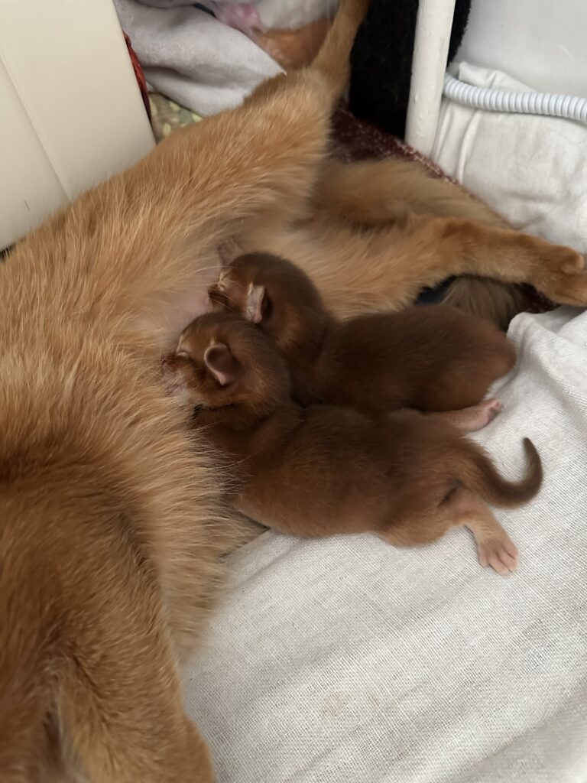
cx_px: 294
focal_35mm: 24
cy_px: 392
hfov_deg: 56.8
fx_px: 543
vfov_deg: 71.6
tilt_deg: -56.8
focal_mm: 6.86
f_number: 1.78
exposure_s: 1/40
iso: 1000
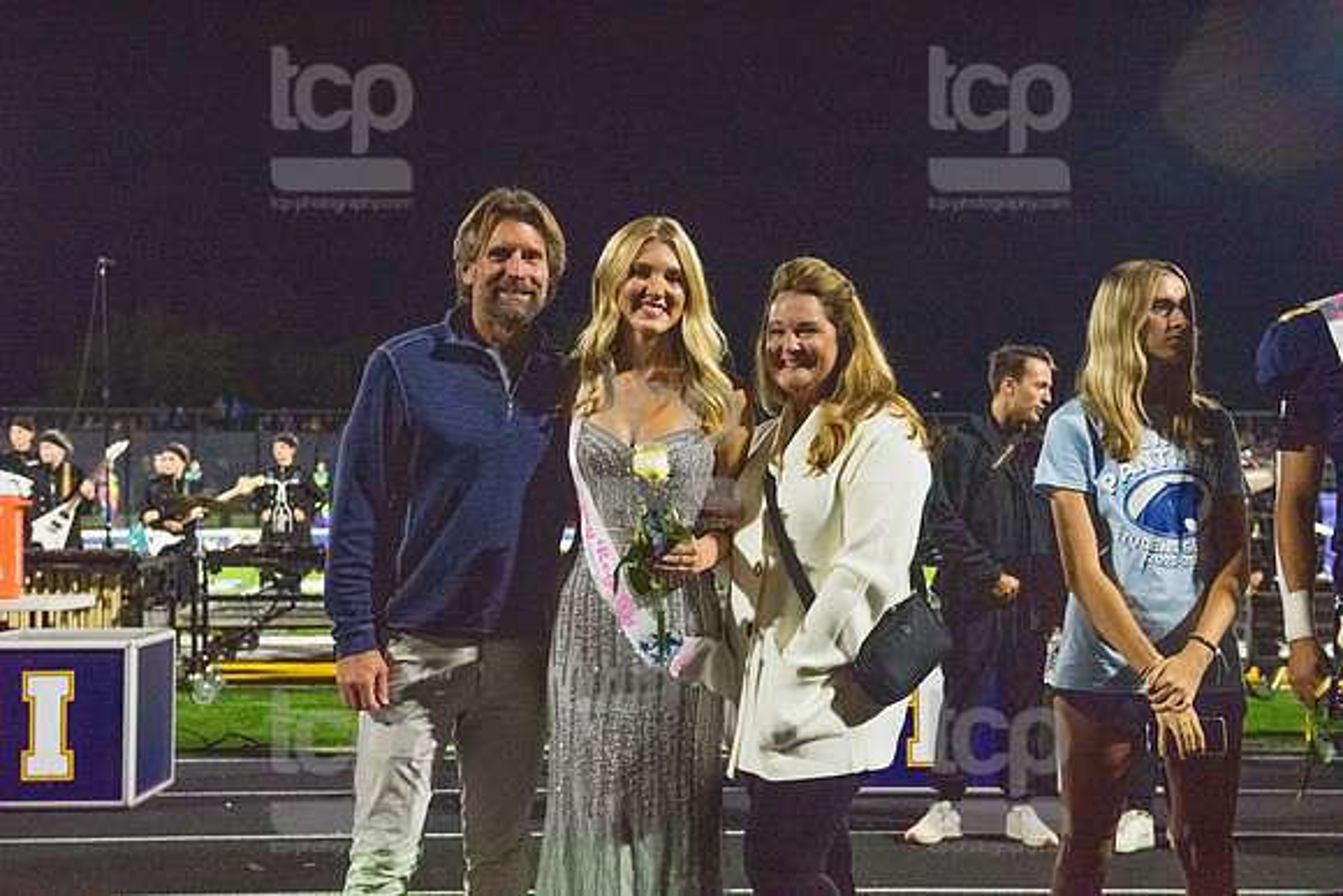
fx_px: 2052
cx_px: 672
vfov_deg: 24.6
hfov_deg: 36.2
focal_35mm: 55
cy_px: 448
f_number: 5
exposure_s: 1/500
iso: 8000
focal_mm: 55
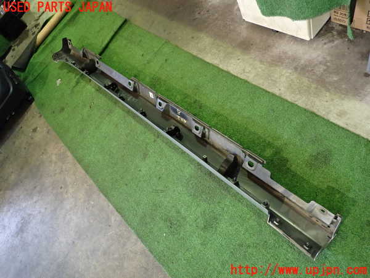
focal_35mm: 25
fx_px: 267
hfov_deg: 69.4
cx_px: 185
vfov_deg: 54.9
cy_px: 139
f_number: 2
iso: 500
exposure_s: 1/30
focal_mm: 4.5
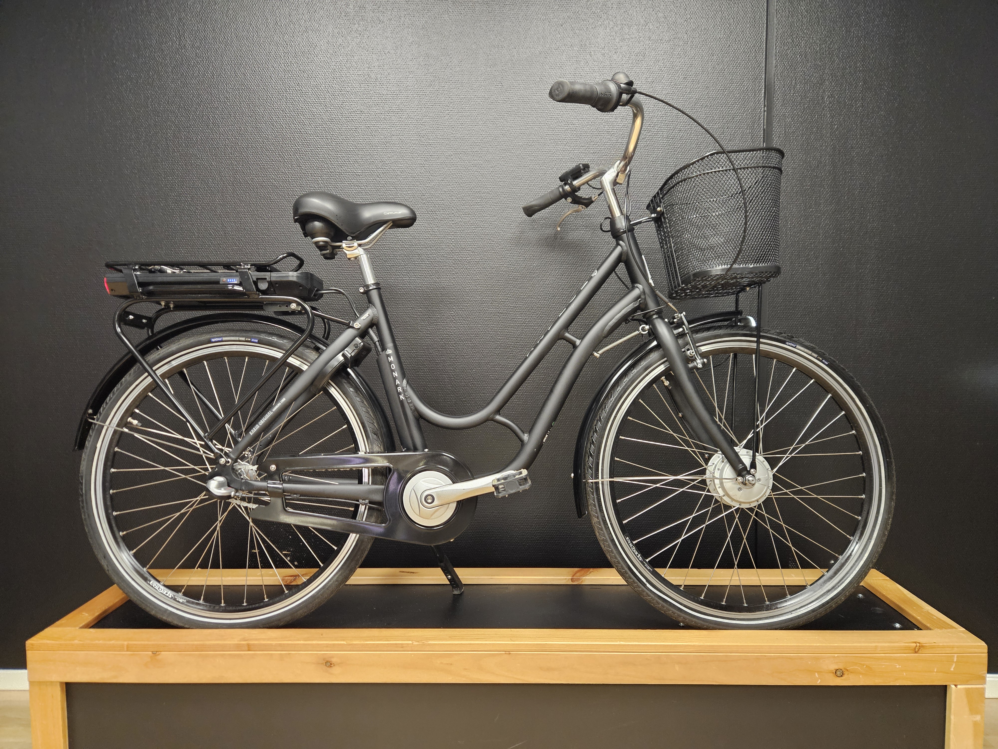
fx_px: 663
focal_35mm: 23
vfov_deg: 58.9
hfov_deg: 73.9
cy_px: 374
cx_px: 499
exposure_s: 1/100
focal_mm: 5.4
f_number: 1.8
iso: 800
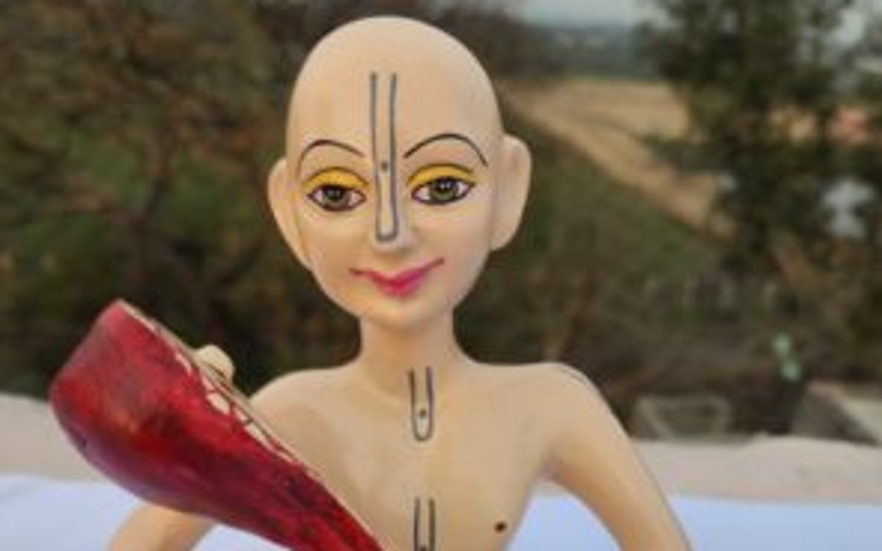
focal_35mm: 33
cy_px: 485
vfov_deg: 36.2
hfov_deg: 58.1
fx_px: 793
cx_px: 438
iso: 12
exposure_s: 1/410
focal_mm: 6.4
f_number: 1.8
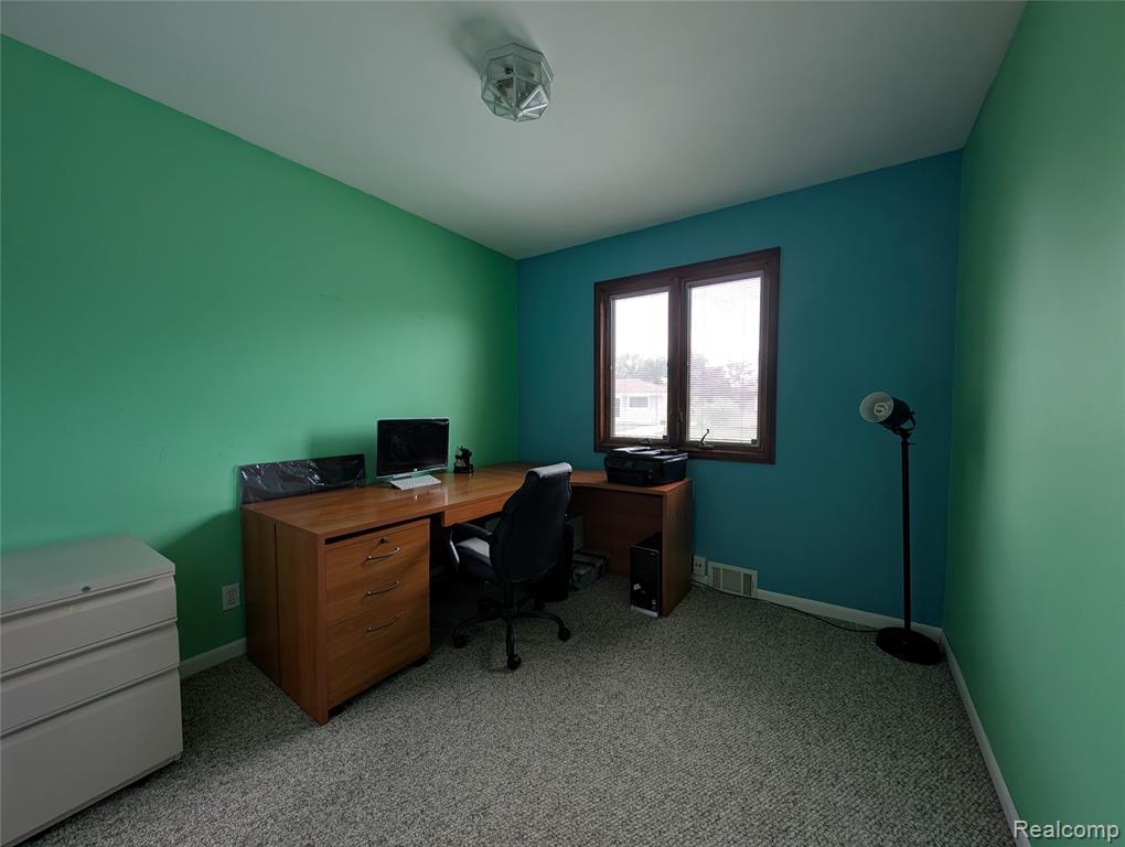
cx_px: 562
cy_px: 424
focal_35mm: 12
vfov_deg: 94.6
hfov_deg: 110.5
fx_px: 391
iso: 37
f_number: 1.95
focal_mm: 2.23
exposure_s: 1/35.9
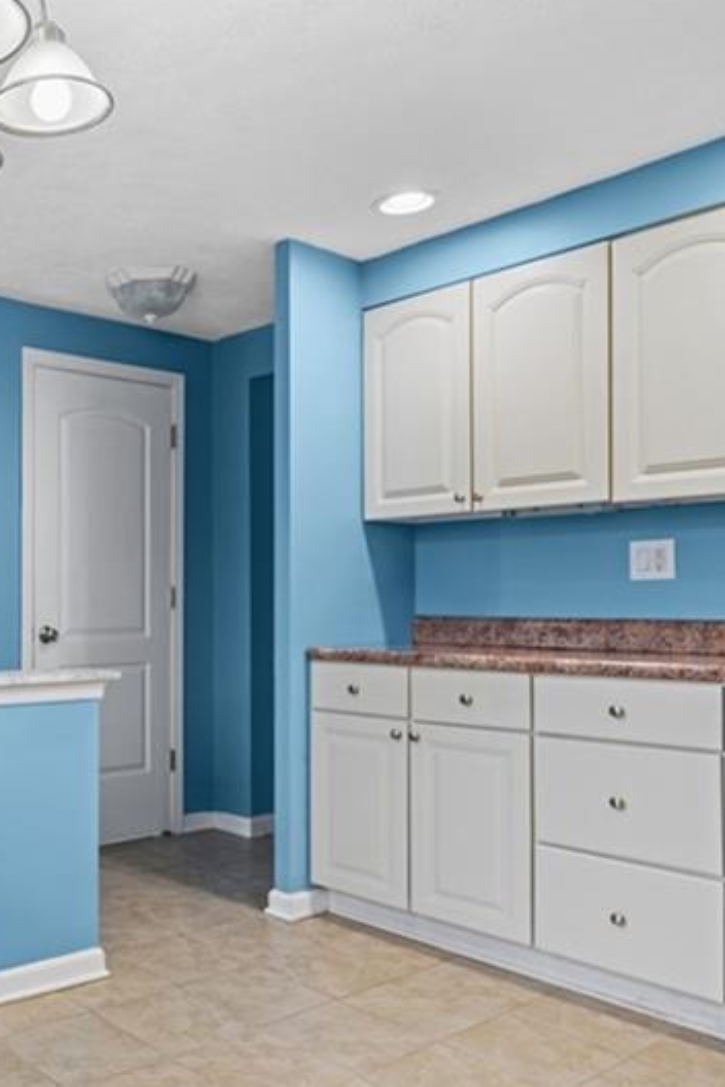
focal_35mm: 31
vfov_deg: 60.0
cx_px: 6
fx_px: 936
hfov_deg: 37.9
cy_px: 622
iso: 400
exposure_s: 1/3
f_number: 8
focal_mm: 16
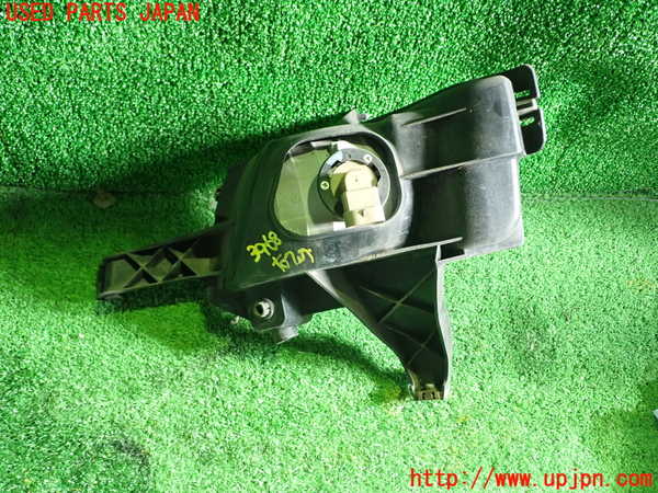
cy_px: 246
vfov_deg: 44.2
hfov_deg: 56.8
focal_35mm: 32
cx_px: 329
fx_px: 608
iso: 500
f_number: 2.4
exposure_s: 1/30
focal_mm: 5.79
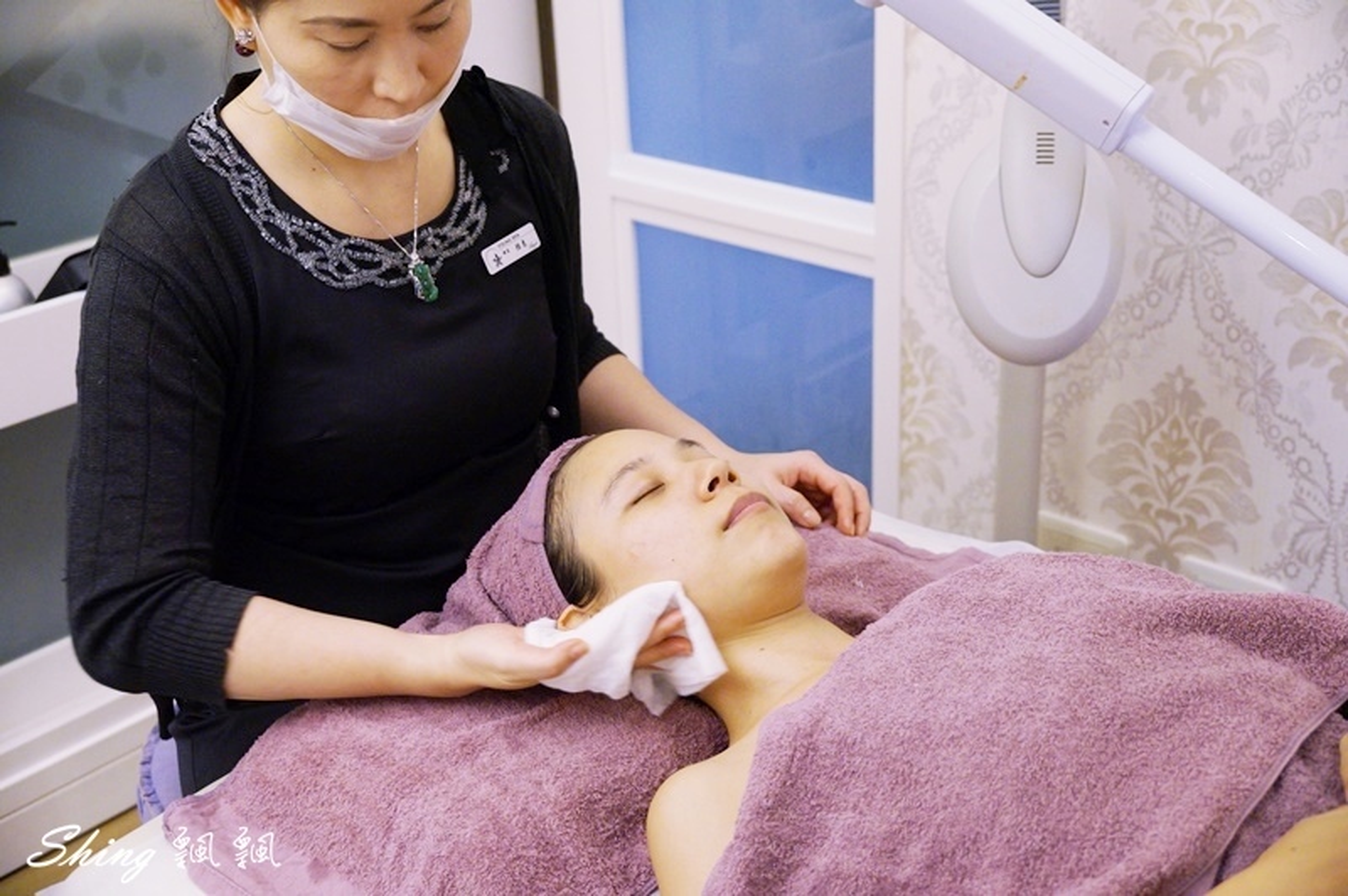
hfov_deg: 37.9
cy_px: 448
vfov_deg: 25.7
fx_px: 1964
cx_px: 674
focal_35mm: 52
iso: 1250
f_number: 4.5
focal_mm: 35
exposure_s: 1/60
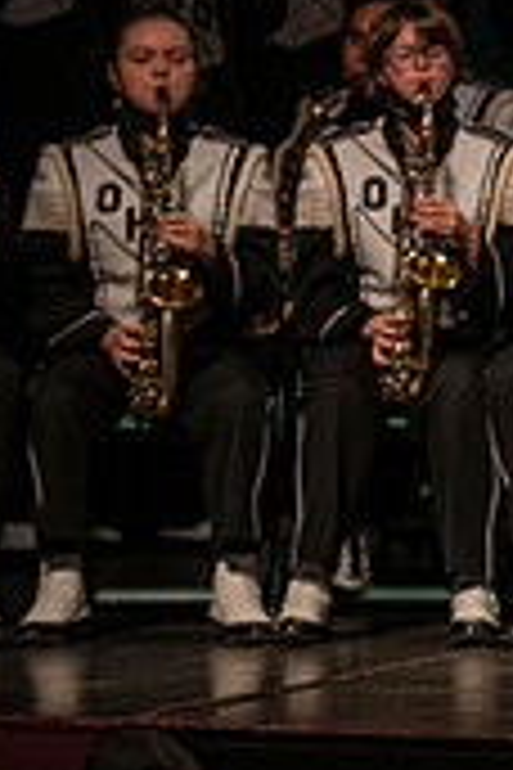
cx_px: 1102
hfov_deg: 2.0
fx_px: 14470
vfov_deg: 3.0
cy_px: -23
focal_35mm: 677
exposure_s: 1/500
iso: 1250
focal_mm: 200
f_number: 3.5
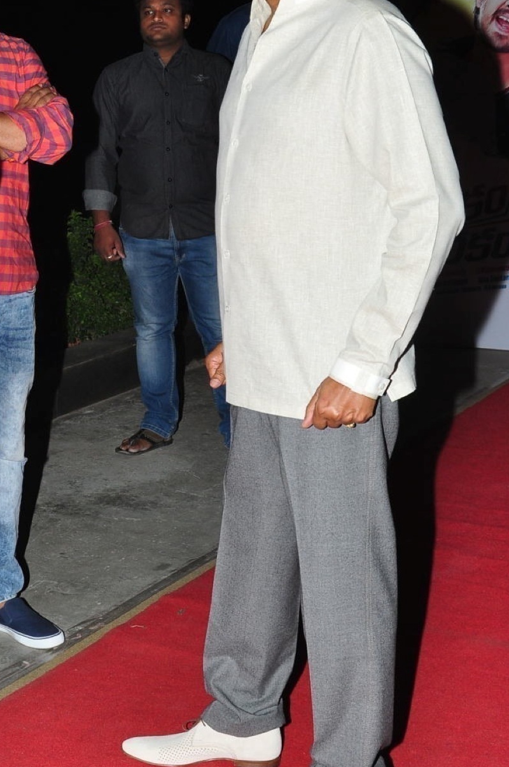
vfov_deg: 26.0
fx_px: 1660
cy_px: 311
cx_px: 109
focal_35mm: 78
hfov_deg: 17.3
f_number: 8
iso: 500
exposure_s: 1/125
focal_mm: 32
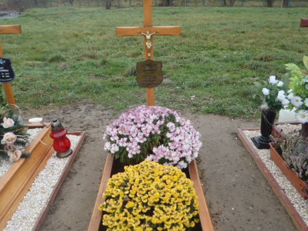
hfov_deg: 63.4
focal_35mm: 28
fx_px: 249
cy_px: 116
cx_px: 154
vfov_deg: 49.7
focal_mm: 5
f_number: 4
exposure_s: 1/60
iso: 64
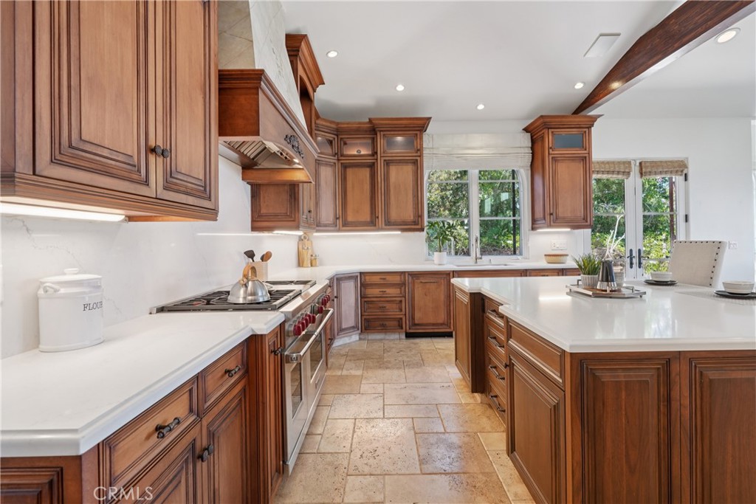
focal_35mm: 16
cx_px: 378
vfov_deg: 73.8
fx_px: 336
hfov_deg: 96.7
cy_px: 252
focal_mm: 16
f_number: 9
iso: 400
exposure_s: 1/13
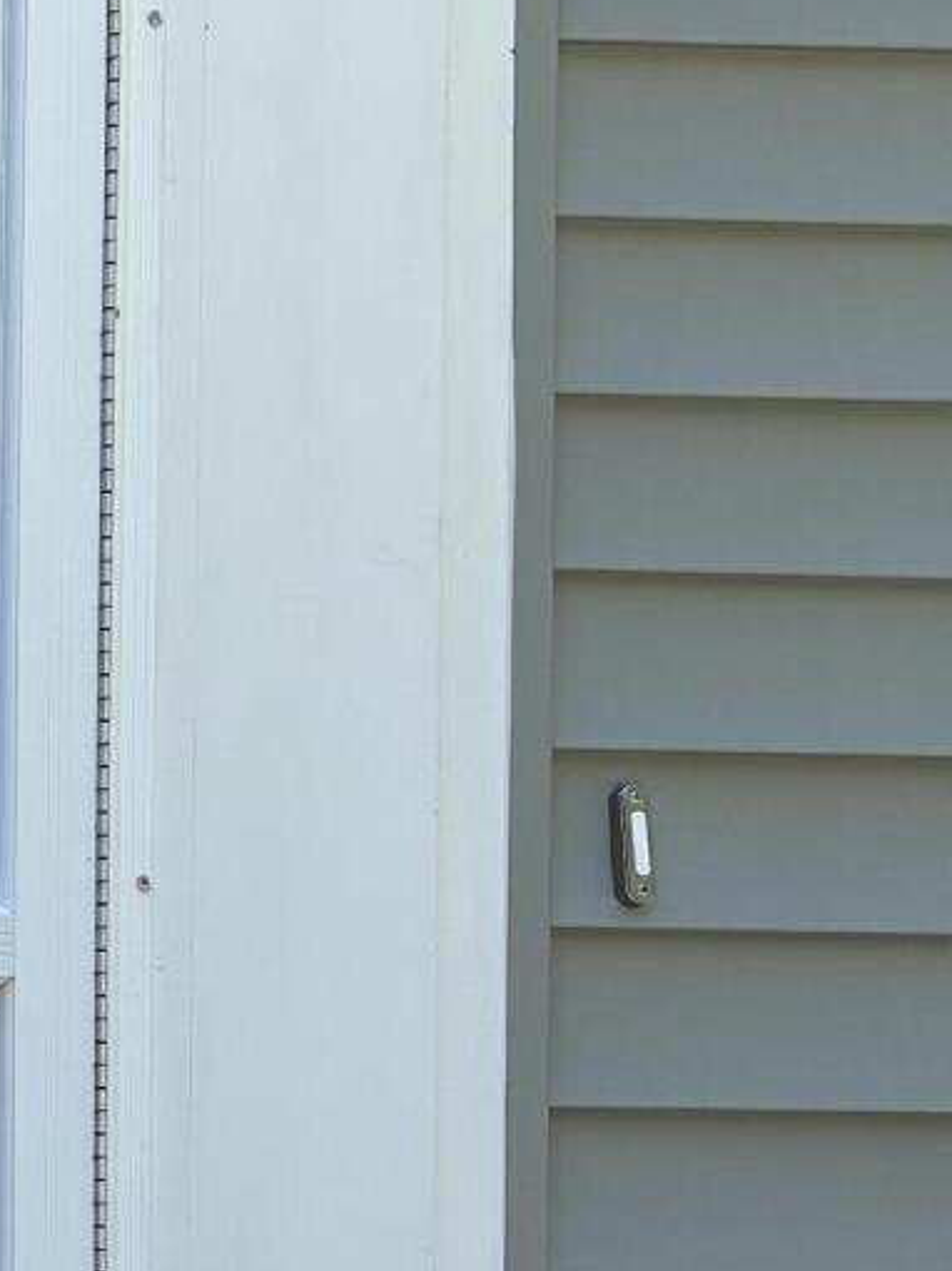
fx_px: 3743
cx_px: -882
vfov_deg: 19.3
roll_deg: -1.8
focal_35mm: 102
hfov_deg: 12.8
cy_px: 738
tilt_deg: -2.2
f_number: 1.6
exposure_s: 1/844
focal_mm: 5.96
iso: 50
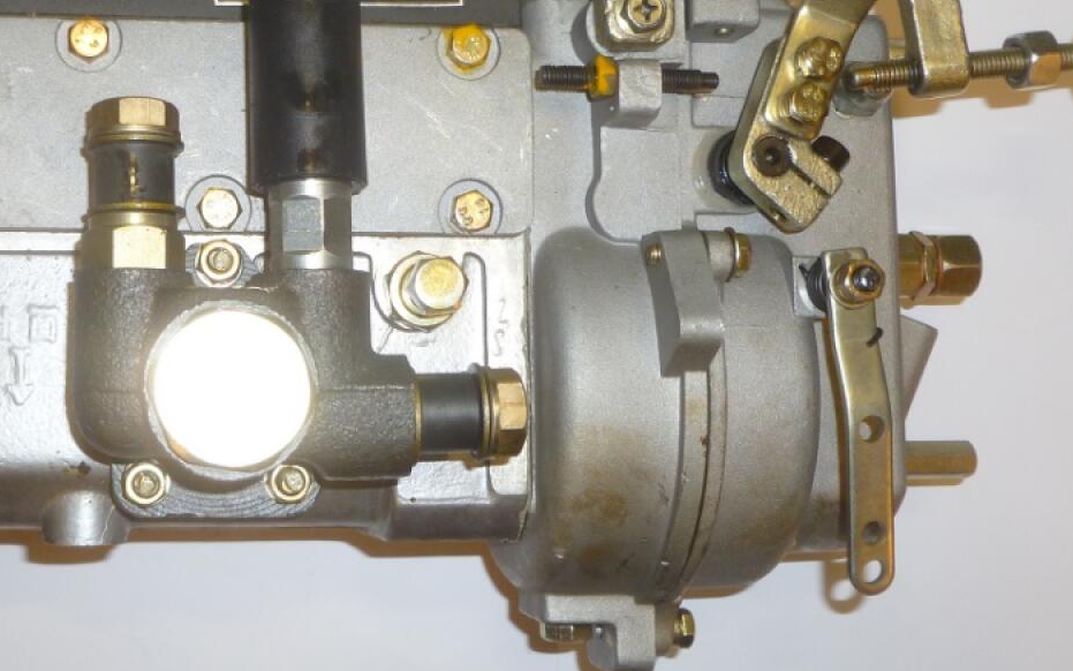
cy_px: 232
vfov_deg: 25.2
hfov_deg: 38.6
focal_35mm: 51
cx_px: 278
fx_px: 1491
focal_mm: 5
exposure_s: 1/30
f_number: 3.3
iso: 100
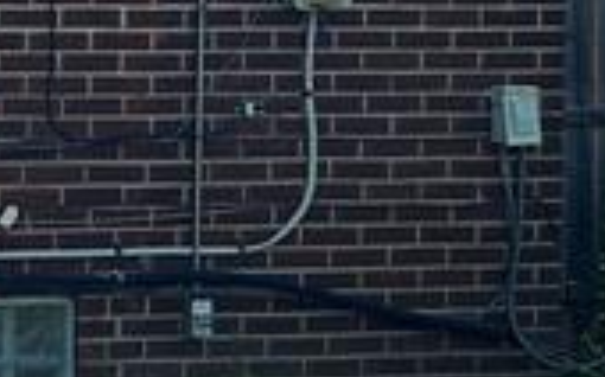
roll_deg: -0.1
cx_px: -619
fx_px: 2735
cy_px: -11
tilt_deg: -1.8
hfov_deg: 11.4
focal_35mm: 166
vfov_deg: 7.8
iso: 50
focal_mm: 5.7
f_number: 1.5
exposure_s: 1/1079
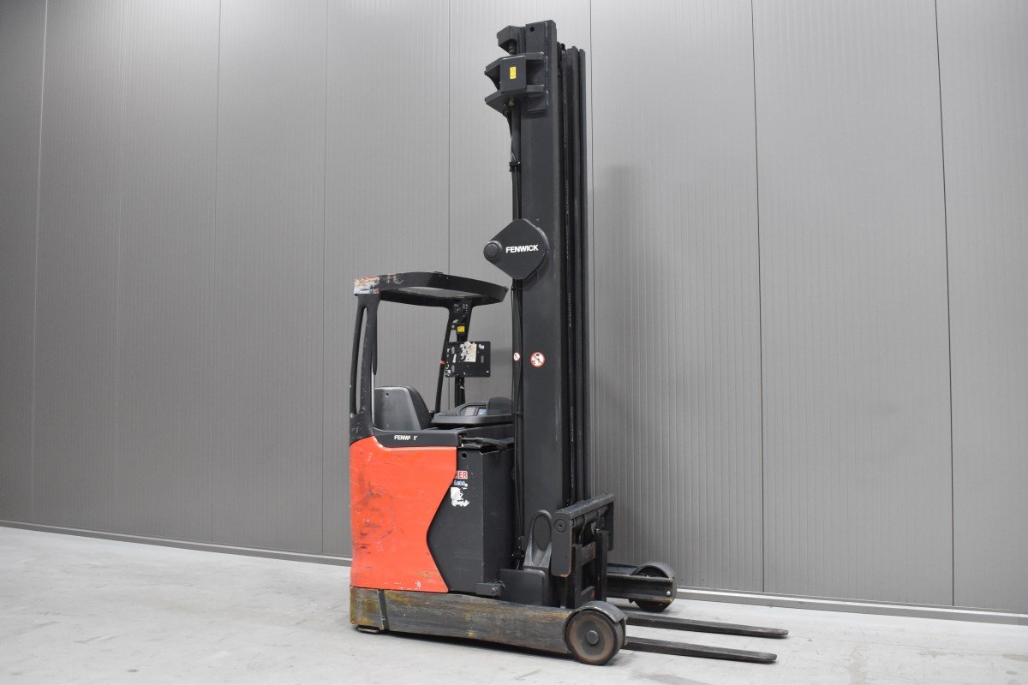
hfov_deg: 59.5
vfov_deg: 41.7
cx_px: 514
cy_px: 342
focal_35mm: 32
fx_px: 899
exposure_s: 1/30
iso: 1600
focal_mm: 21
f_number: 5.6
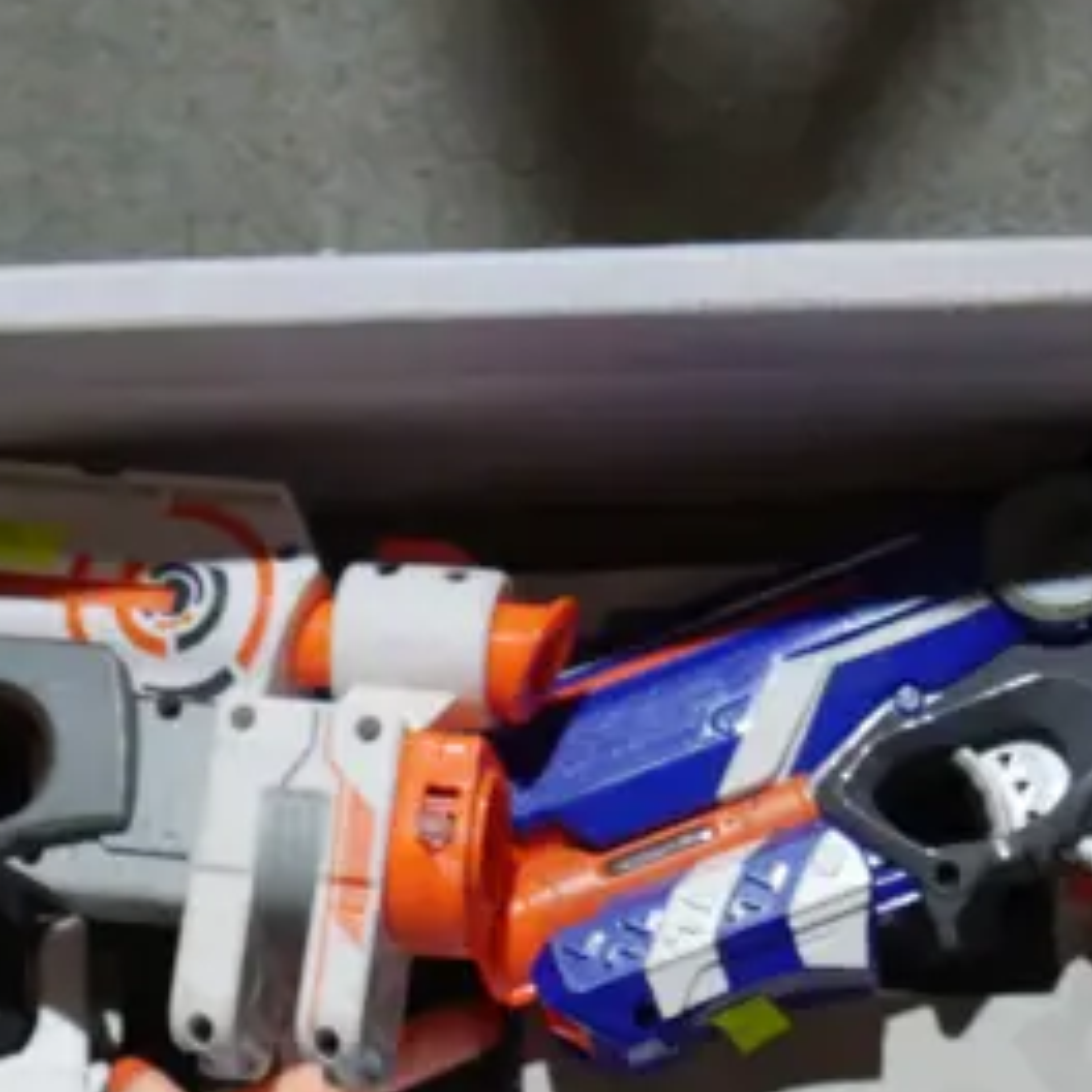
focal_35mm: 137
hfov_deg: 12.7
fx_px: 4890
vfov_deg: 12.2
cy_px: 1557
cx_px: 463
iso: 640
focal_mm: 20
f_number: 4.4
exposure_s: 1/60
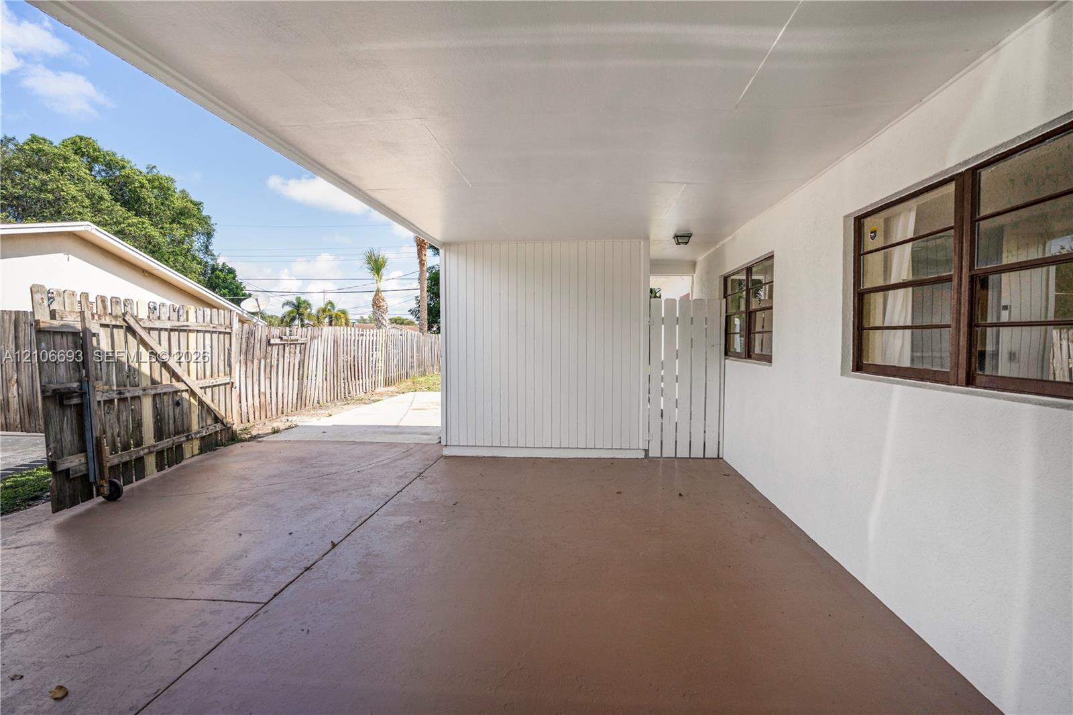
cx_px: 536
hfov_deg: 93.3
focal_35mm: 17
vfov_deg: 70.4
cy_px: 358
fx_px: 507
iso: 320
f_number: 3.5
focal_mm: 17
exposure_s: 1/2000
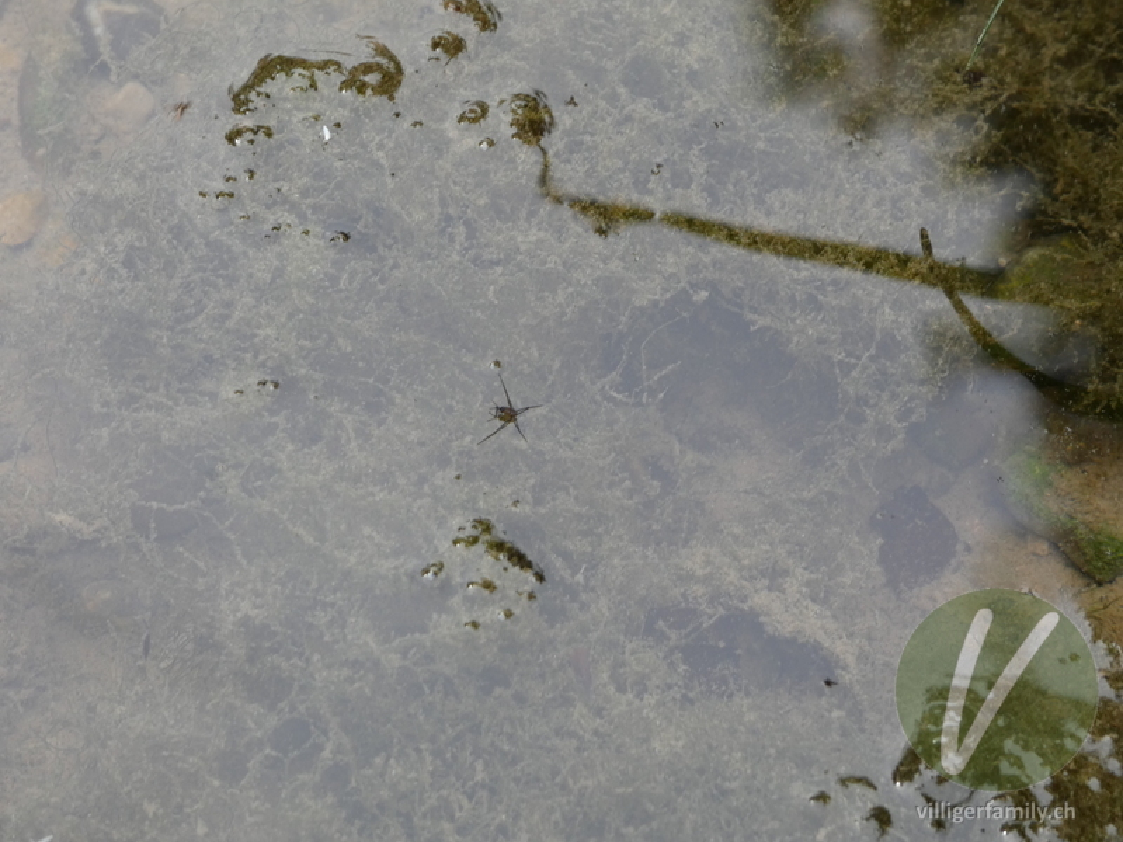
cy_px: 421
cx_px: 562
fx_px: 5483
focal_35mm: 169
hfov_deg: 11.7
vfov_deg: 8.8
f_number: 5.5
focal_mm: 30.2
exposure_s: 1/80
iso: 80
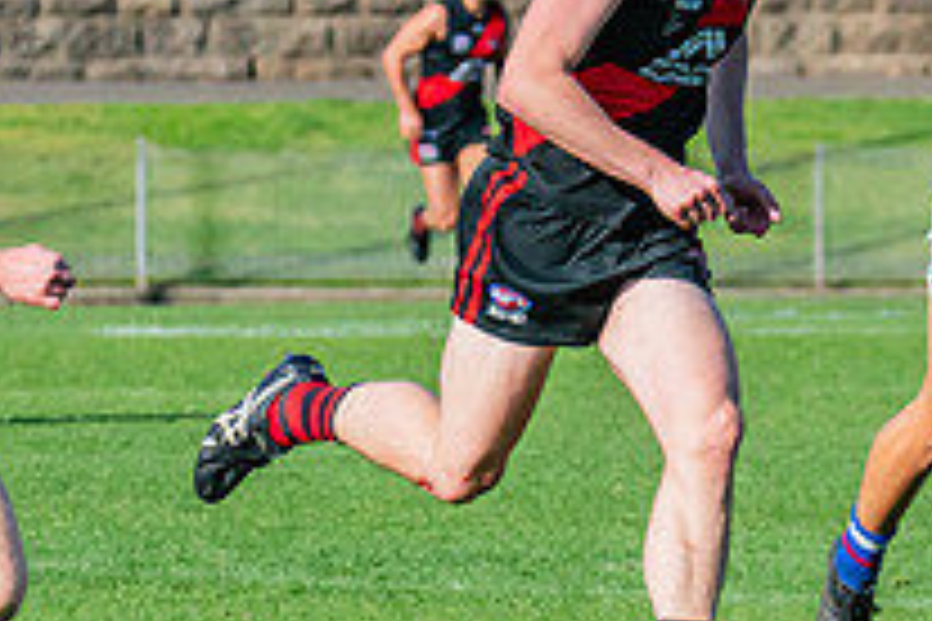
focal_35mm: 800
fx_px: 20709
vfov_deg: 1.7
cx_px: 1047
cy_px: 307
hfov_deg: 2.6
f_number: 9
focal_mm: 210
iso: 800
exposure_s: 1/1600
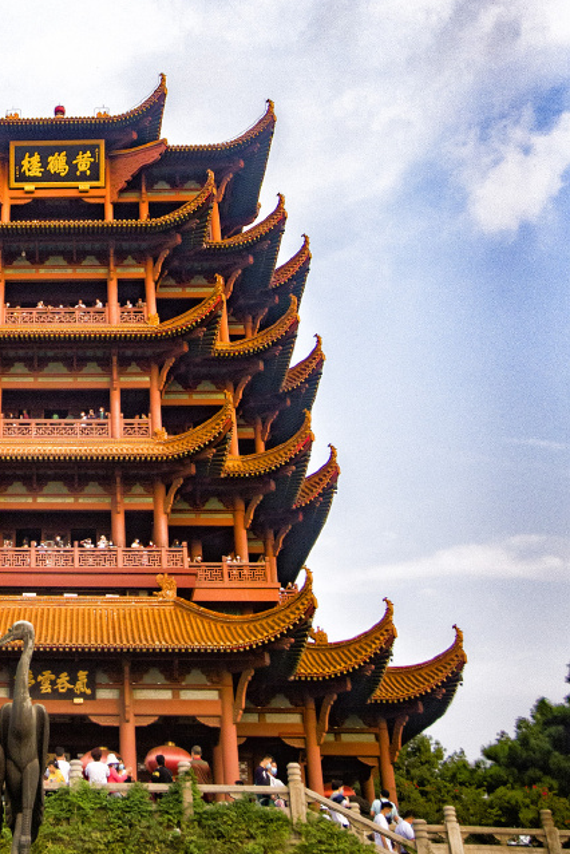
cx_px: 35
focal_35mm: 47
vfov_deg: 41.5
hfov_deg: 27.4
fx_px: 1115
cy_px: 301
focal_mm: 25
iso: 2500
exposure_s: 1/4000
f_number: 4.2
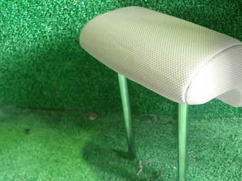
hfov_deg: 45.8
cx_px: 169
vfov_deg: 35.9
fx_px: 280
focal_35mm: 40
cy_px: 88
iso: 400
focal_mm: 4.5
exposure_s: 1/30
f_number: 2
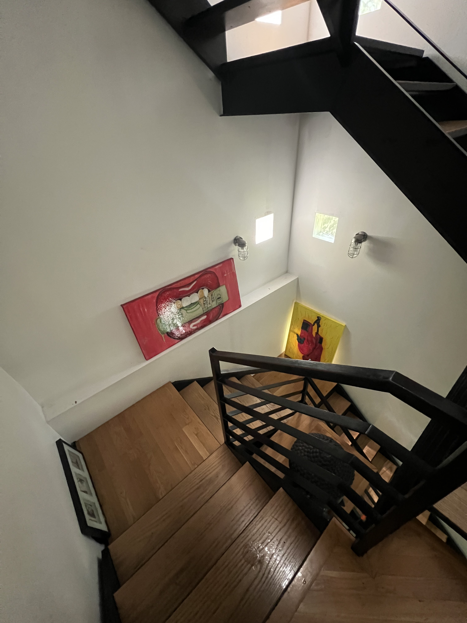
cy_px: 312
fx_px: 234
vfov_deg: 106.2
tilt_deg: -37.0
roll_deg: +4.7
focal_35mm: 13
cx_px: 234
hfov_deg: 89.9
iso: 1000
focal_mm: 1.57
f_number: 1.8
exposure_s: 1/54
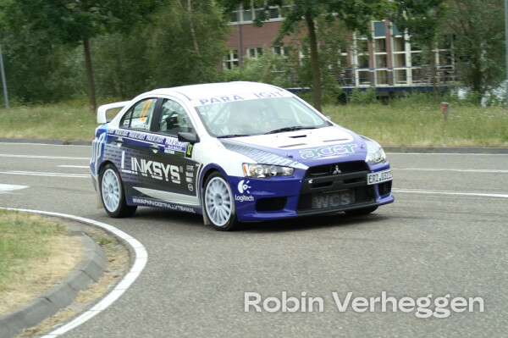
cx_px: 254
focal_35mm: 112
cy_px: 169
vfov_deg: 12.2
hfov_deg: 18.2
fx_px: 1586
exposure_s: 1/200
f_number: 6.3
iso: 100
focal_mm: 75
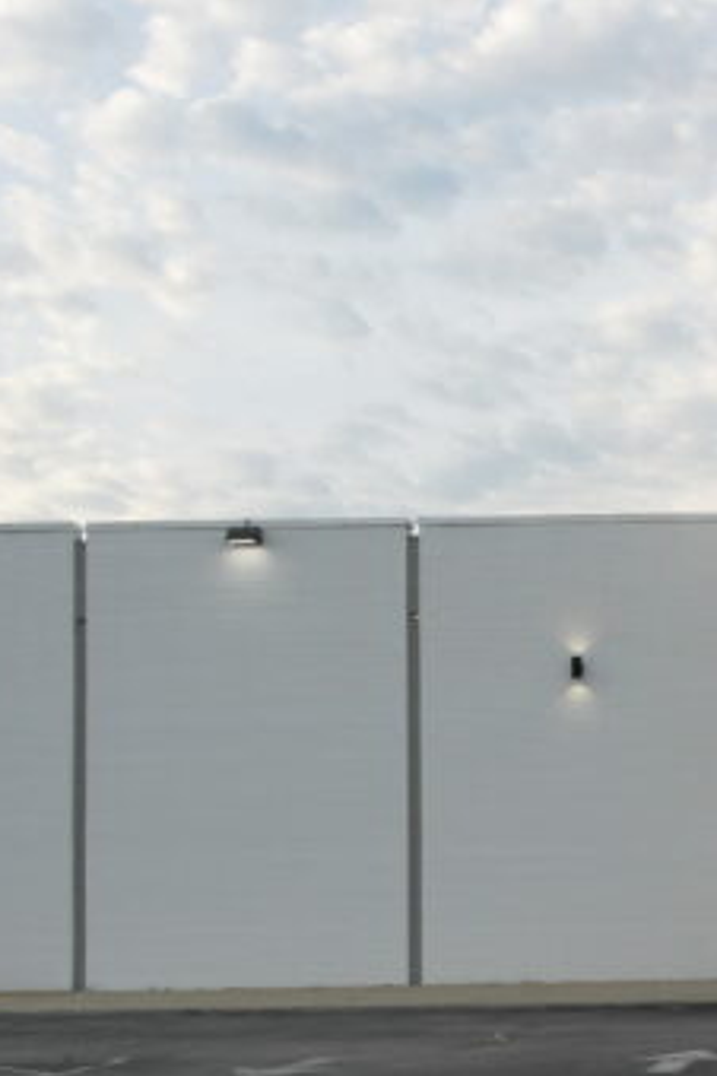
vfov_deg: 29.3
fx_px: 2031
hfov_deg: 18.4
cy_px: 784
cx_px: 977
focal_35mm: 68
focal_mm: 20
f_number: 5
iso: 200
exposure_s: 1/320
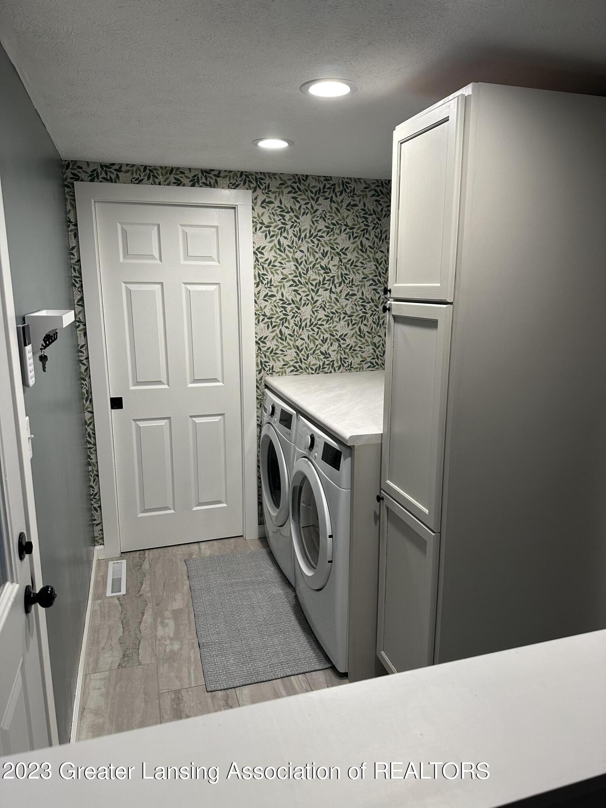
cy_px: 404
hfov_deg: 56.8
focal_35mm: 24
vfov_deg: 71.6
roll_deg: +0.1
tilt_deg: -11.9
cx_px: 303
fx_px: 560
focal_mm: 6.86
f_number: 1.78
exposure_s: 1/120
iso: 160
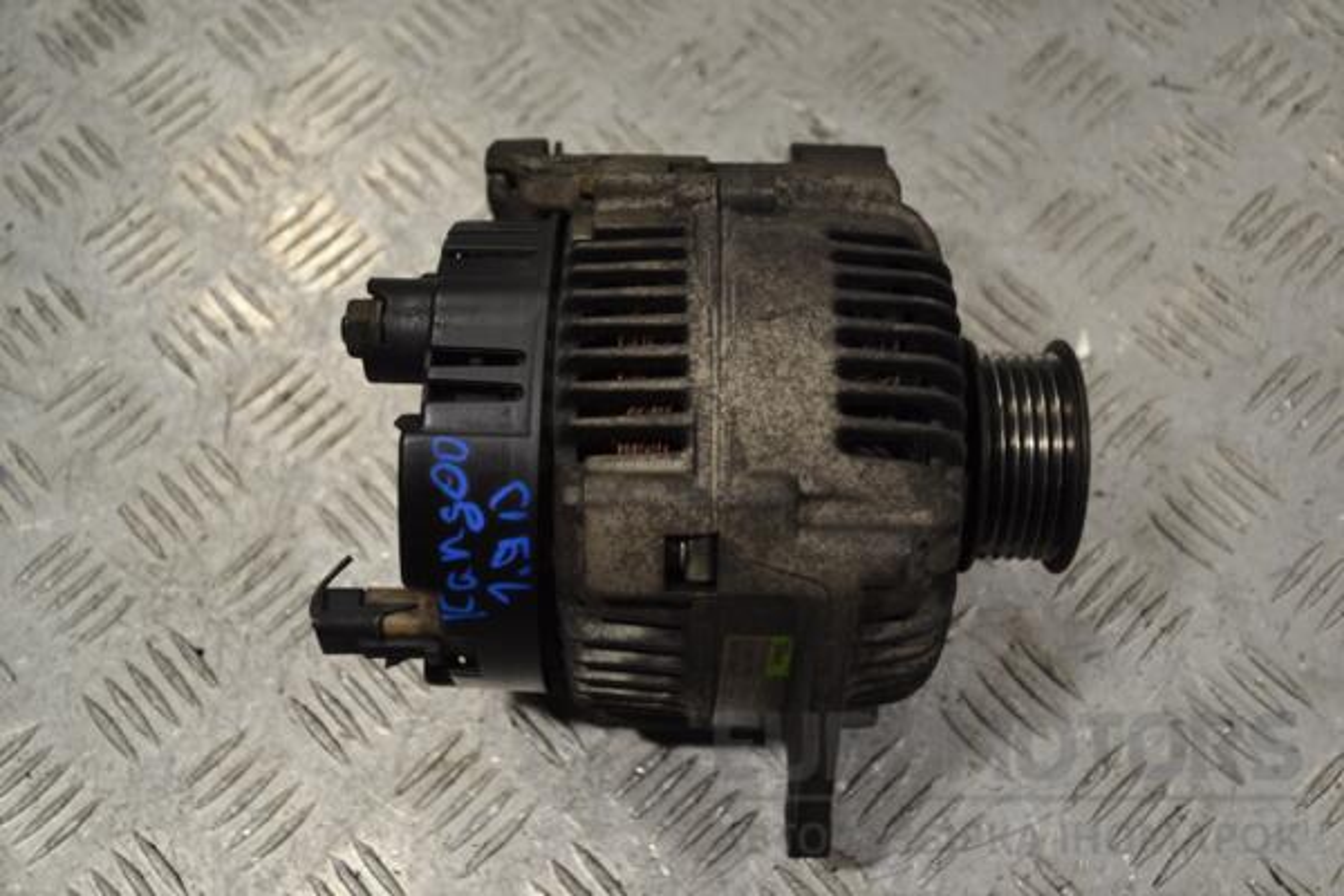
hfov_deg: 46.4
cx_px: 672
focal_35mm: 42
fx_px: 1568
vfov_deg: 31.9
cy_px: 448
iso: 100
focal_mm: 28
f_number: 4.5
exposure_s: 1/50
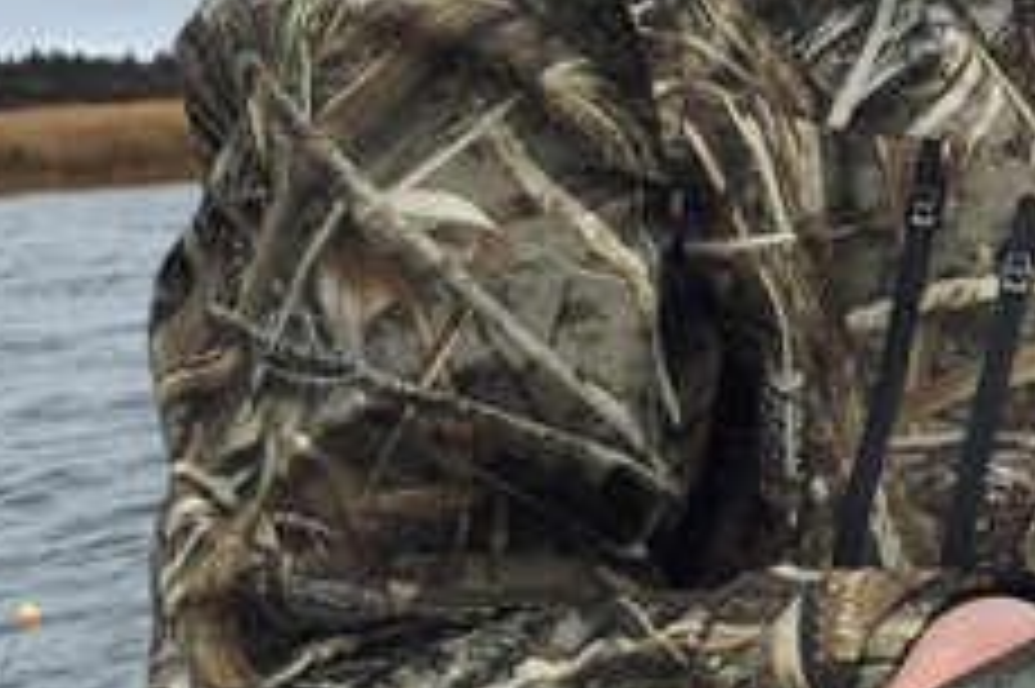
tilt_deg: -2.1
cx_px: 1336
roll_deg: +2.7
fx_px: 2413
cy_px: 135
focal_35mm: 84
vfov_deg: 16.1
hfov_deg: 21.9
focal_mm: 4.15
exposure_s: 1/648
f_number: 2.2
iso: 32
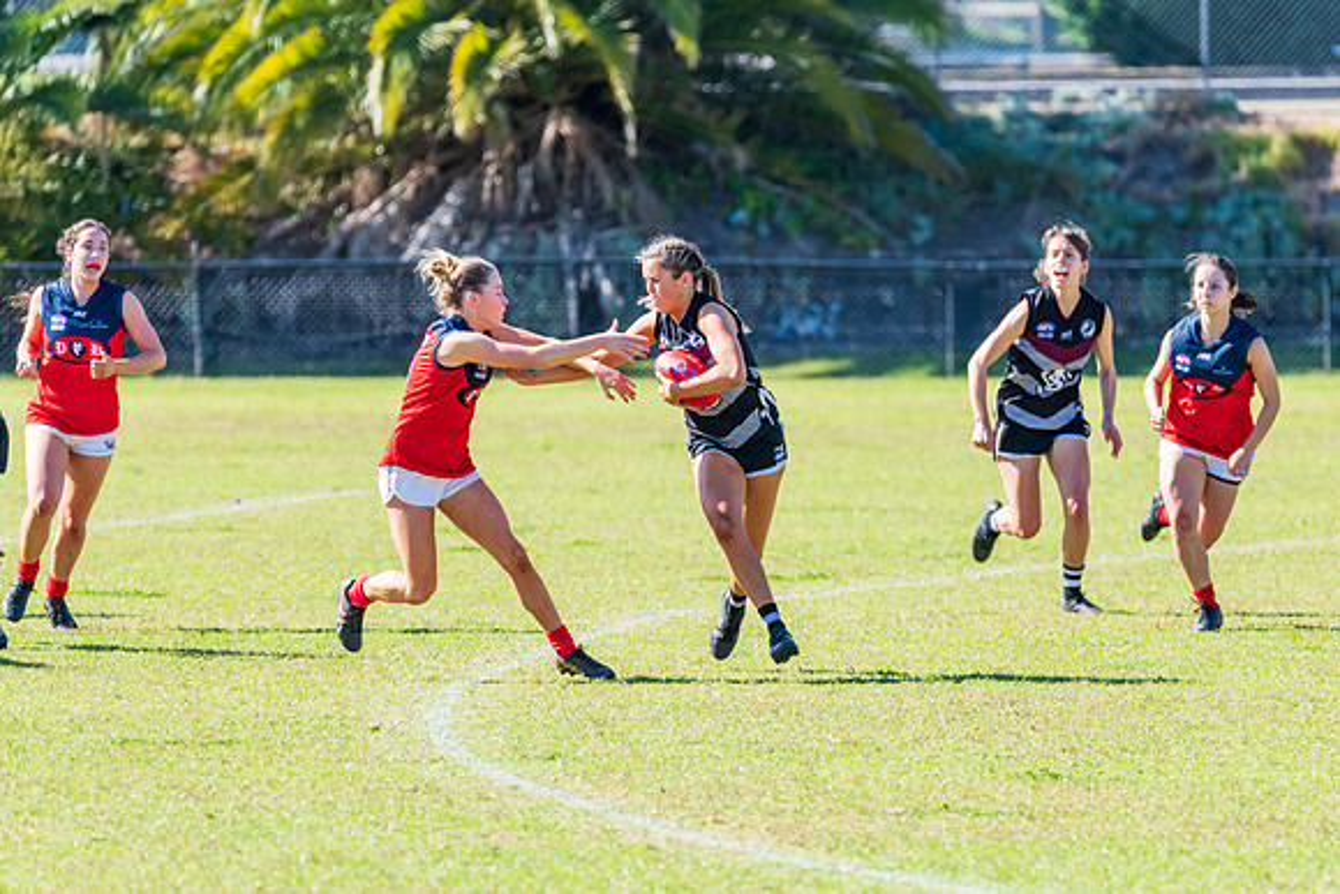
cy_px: 480
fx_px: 14977
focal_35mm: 402
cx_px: 738
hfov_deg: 5.1
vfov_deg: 3.4
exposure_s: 1/2000
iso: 800
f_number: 6.3
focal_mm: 360
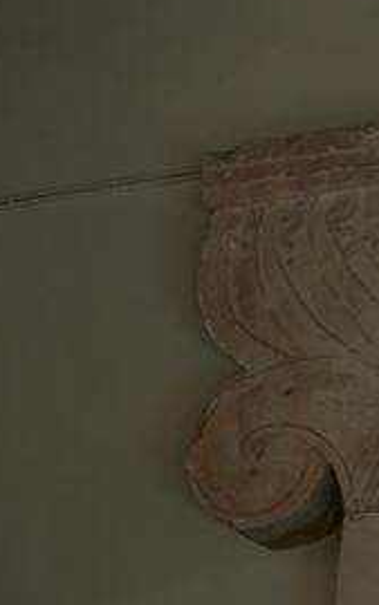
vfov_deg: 12.0
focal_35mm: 174
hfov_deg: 7.5
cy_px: 290
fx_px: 2873
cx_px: 478
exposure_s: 1/30
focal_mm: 70
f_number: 5.3
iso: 1000
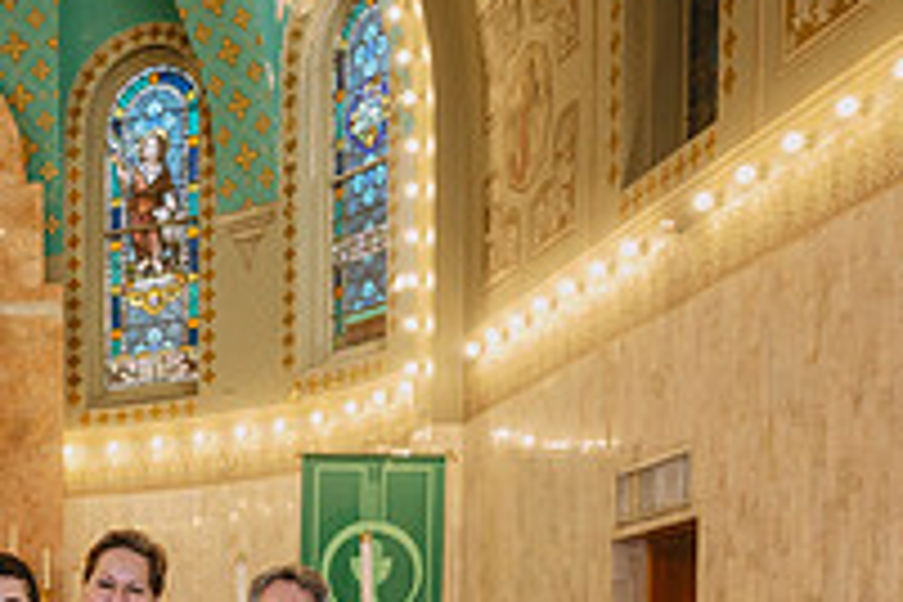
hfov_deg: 25.9
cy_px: 800
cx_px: -99
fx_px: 1806
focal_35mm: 72
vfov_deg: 17.6
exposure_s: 1/125
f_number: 4
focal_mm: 25
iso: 1000
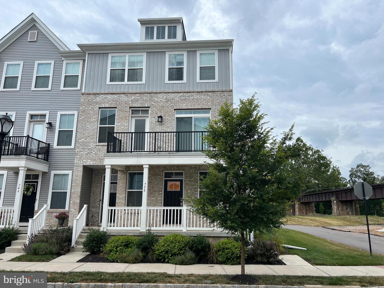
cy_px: 144
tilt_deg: +12.0
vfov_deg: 53.1
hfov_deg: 67.3
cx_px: 192
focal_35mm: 26
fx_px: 288
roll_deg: -0.7
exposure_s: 1/4115
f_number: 1.5
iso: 50
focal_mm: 5.7
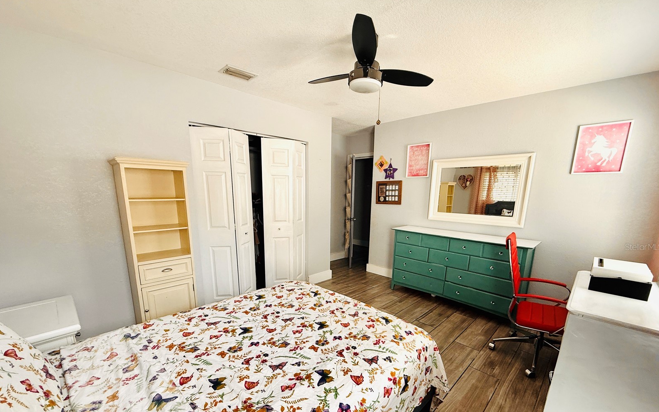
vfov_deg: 74.0
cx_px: 331
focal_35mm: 15
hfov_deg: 101.5
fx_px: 269
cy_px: 247
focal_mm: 2.22
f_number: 2.2
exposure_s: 1/99
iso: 160
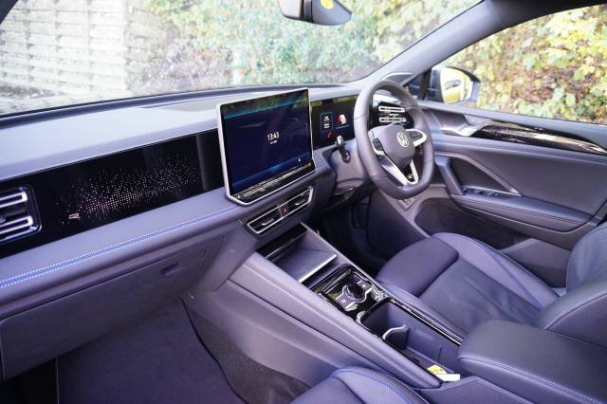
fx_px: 404
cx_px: 304
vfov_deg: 53.1
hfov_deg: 73.8
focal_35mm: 24
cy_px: 202
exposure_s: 1/125
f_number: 3.5
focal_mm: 16
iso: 6400
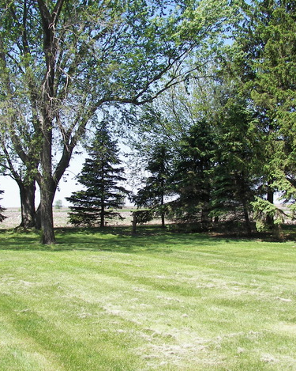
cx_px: 152
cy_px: 186
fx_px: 526
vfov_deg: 38.8
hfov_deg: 31.4
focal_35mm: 48
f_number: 2.8
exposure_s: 1/400
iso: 50
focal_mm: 6
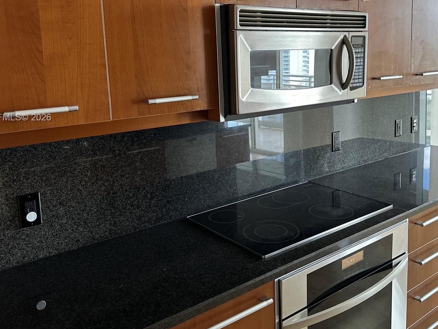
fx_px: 430
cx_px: 241
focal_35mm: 34
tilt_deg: -7.1
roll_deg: +1.4
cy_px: 118
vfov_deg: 41.4
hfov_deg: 53.9
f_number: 1.78
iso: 320
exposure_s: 1/60
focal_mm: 6.86
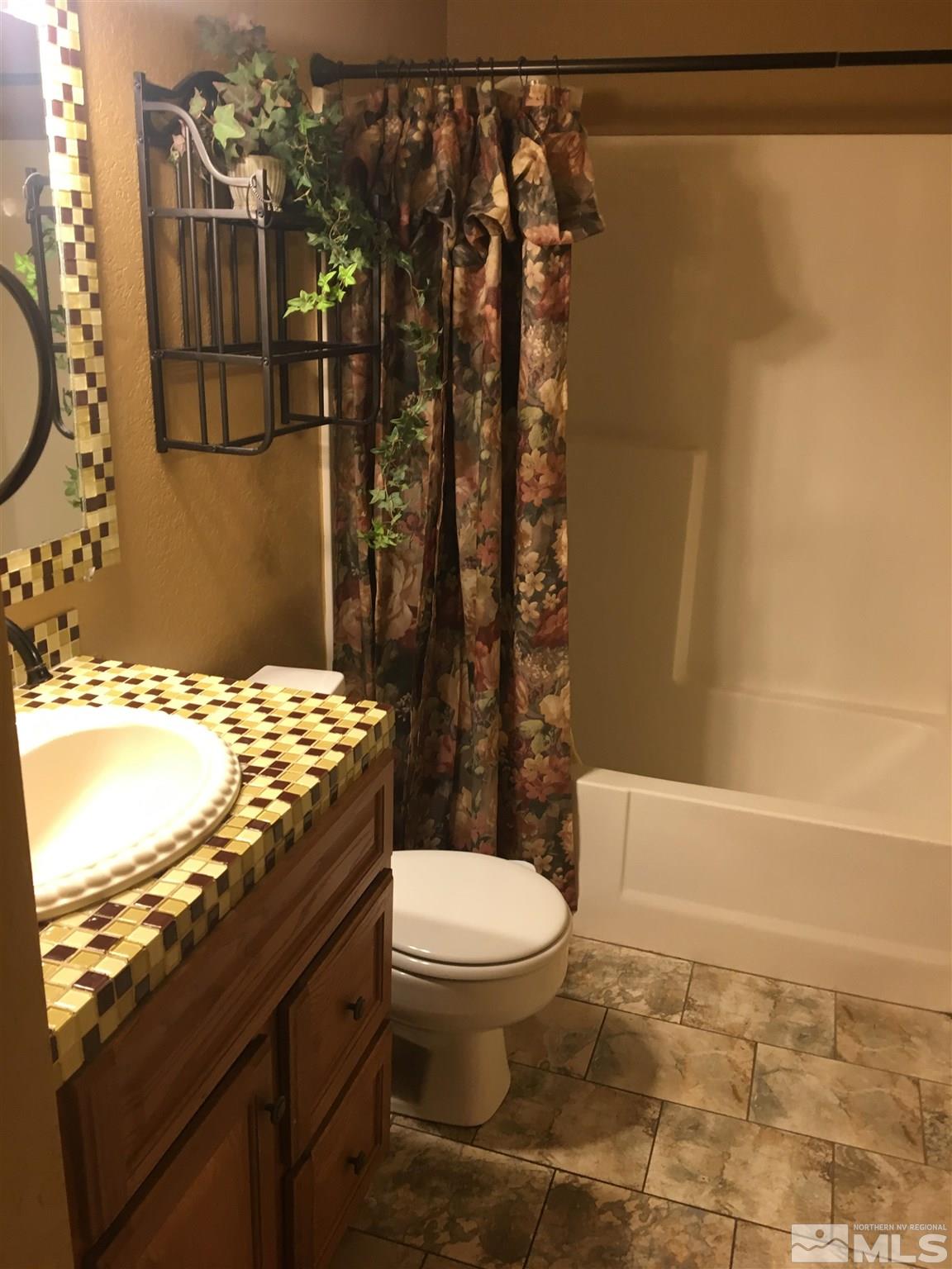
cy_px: 634
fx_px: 1063
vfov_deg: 61.7
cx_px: 476
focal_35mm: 29
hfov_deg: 48.2
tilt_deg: -18.3
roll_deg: -1.0
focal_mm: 4.15
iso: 64
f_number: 2.2
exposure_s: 1/30
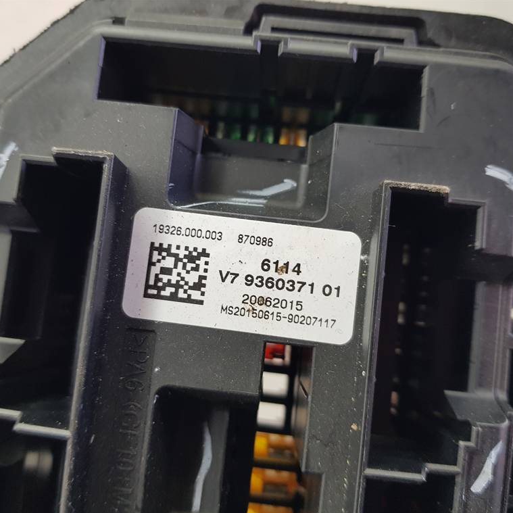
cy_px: 258
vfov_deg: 52.5
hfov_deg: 52.5
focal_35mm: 31
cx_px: 238
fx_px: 520
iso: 100
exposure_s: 1/100
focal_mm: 4.2
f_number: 1.7
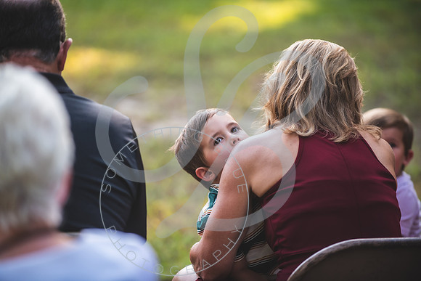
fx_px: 2339
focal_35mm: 200
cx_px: 210
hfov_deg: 10.3
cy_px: 140
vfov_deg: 6.9
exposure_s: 1/400
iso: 400
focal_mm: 200
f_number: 2.8
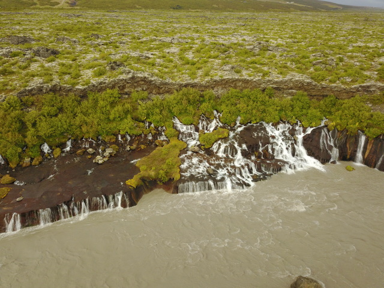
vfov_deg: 53.1
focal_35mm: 26
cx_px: 192
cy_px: 144
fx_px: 288
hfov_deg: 67.3
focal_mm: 4.73
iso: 169
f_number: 2.2
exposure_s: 1/25
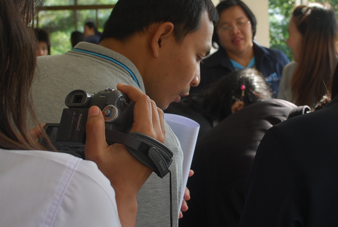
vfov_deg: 16.7
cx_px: 193
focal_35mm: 82
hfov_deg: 24.7
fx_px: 771
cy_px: 78
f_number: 7.1
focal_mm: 32
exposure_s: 1/80
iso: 200
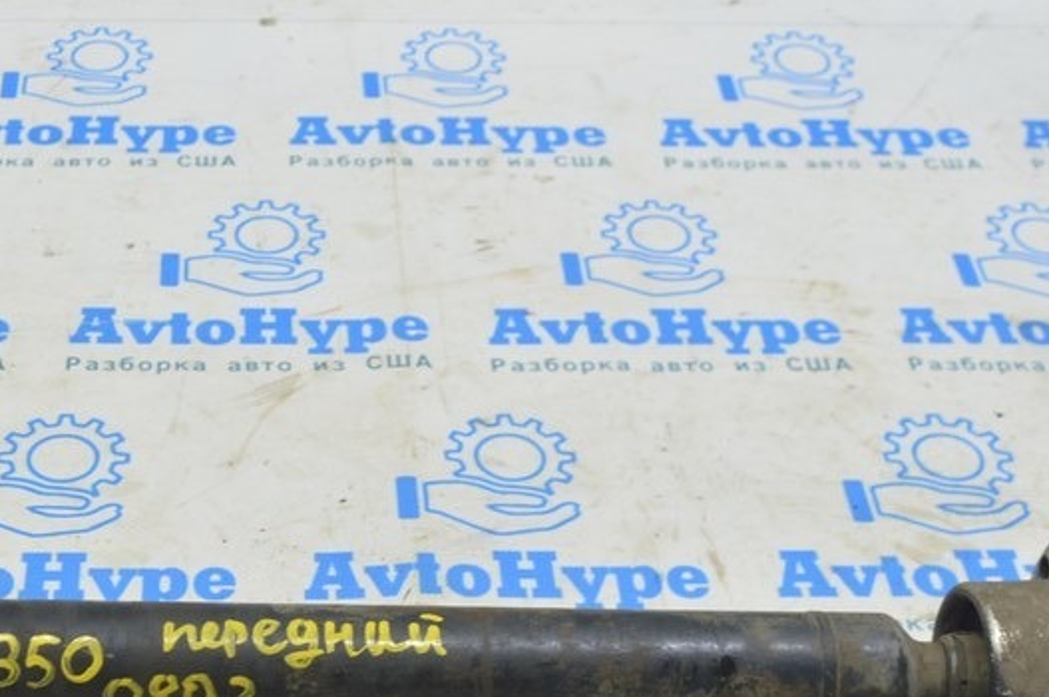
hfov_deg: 28.5
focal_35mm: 70
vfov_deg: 19.3
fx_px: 2037
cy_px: 511
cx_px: 287
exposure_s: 1/20
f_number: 5.6
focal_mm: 24
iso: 400
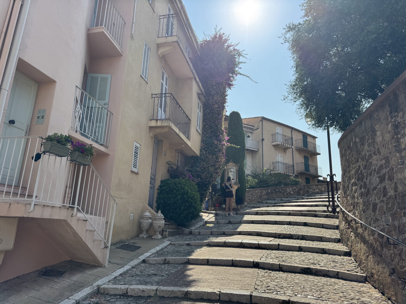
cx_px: 203
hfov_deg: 71.6
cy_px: 152
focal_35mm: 24
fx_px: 281
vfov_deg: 56.8
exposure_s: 1/3413
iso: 80
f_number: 1.78
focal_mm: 6.76
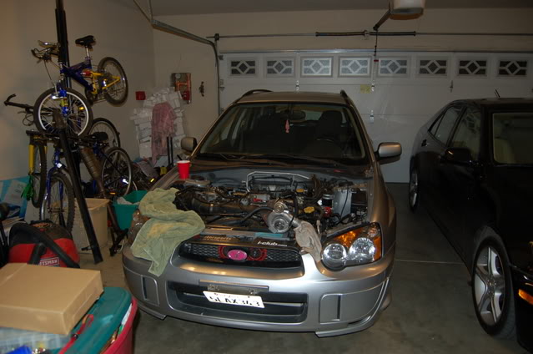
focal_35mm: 27
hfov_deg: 67.5
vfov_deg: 47.8
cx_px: 266
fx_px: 399
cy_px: 177
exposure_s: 1/60
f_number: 3.5
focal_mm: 18
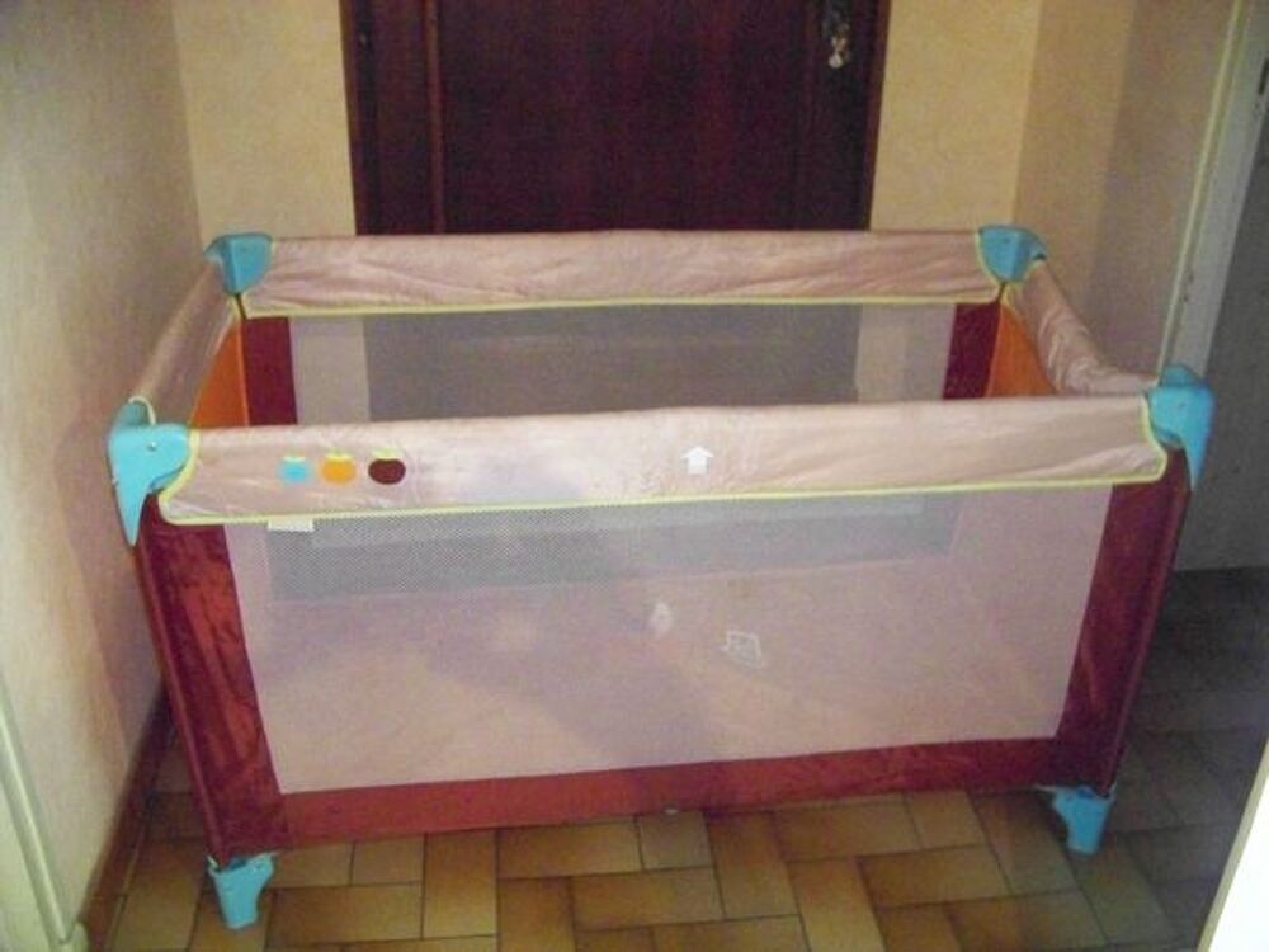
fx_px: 1320
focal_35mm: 36
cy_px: 476
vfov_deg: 39.7
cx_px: 634
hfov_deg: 51.4
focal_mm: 5.85
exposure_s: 1/30
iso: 1600
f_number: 2.8
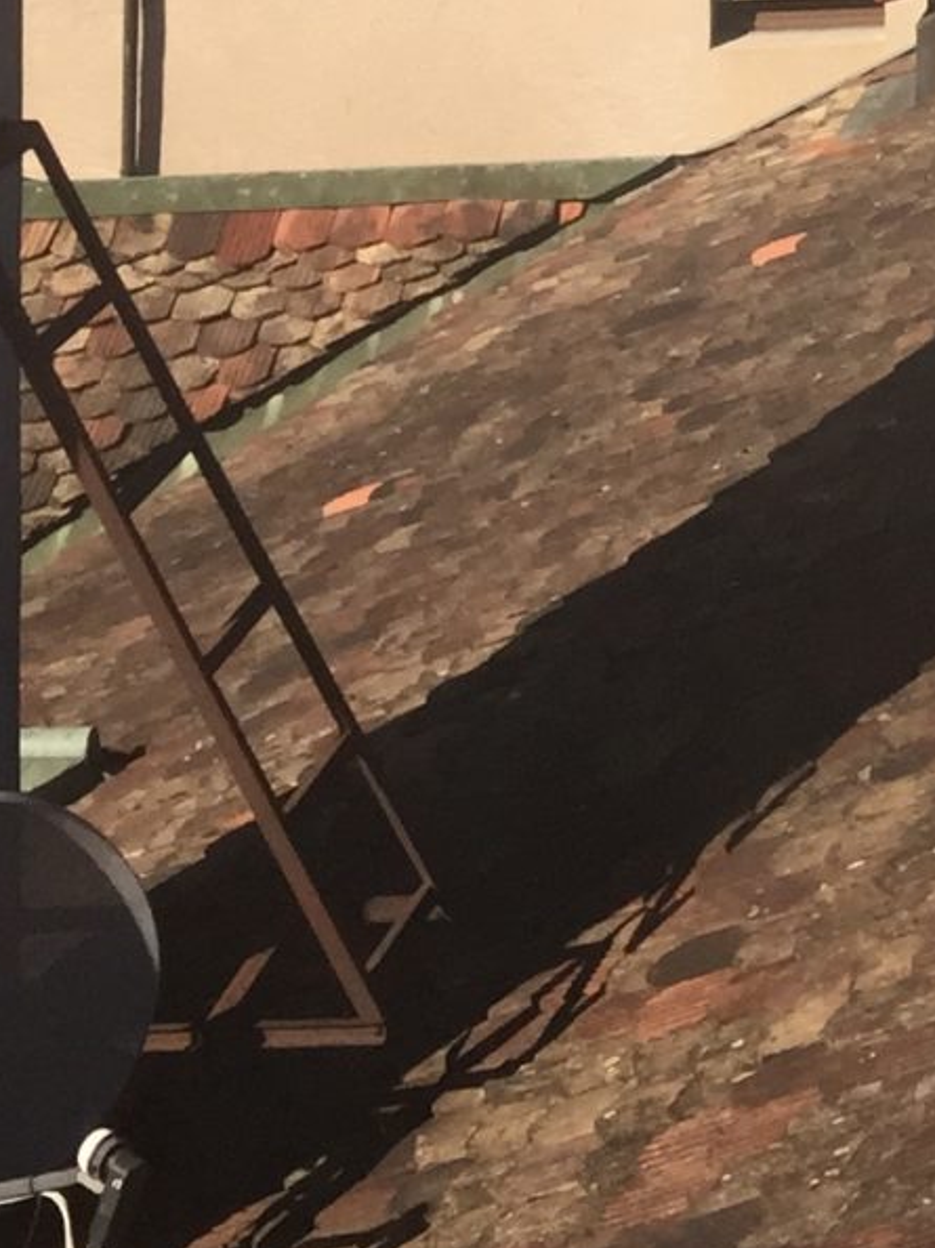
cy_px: -1111
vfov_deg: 13.8
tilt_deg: +2.4
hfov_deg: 10.8
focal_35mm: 125
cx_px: 1849
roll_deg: +0.5
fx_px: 4505
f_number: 2.2
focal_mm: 4.15
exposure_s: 1/1883
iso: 32
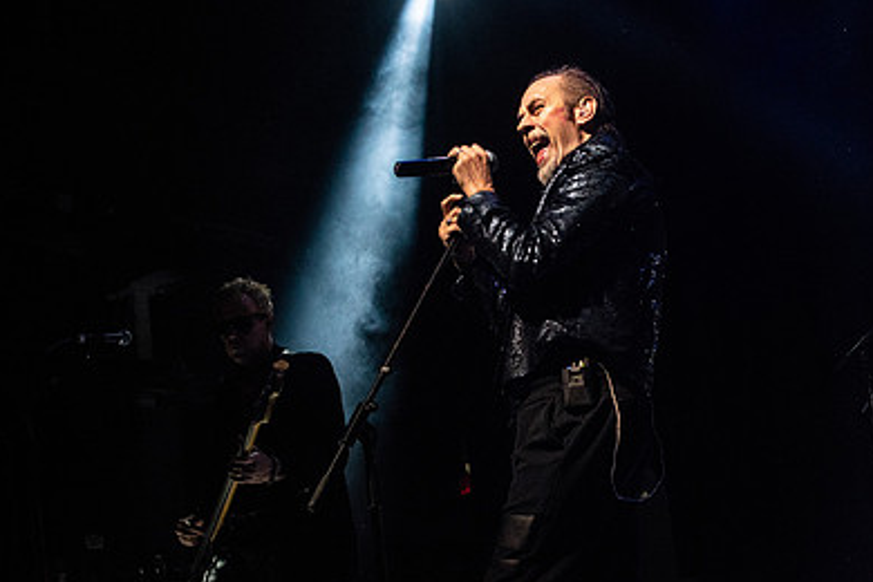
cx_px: 604
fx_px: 1261
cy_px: 359
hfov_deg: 37.6
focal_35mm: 52
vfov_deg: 25.9
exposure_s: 1/400
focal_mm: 35
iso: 3200
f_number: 3.2
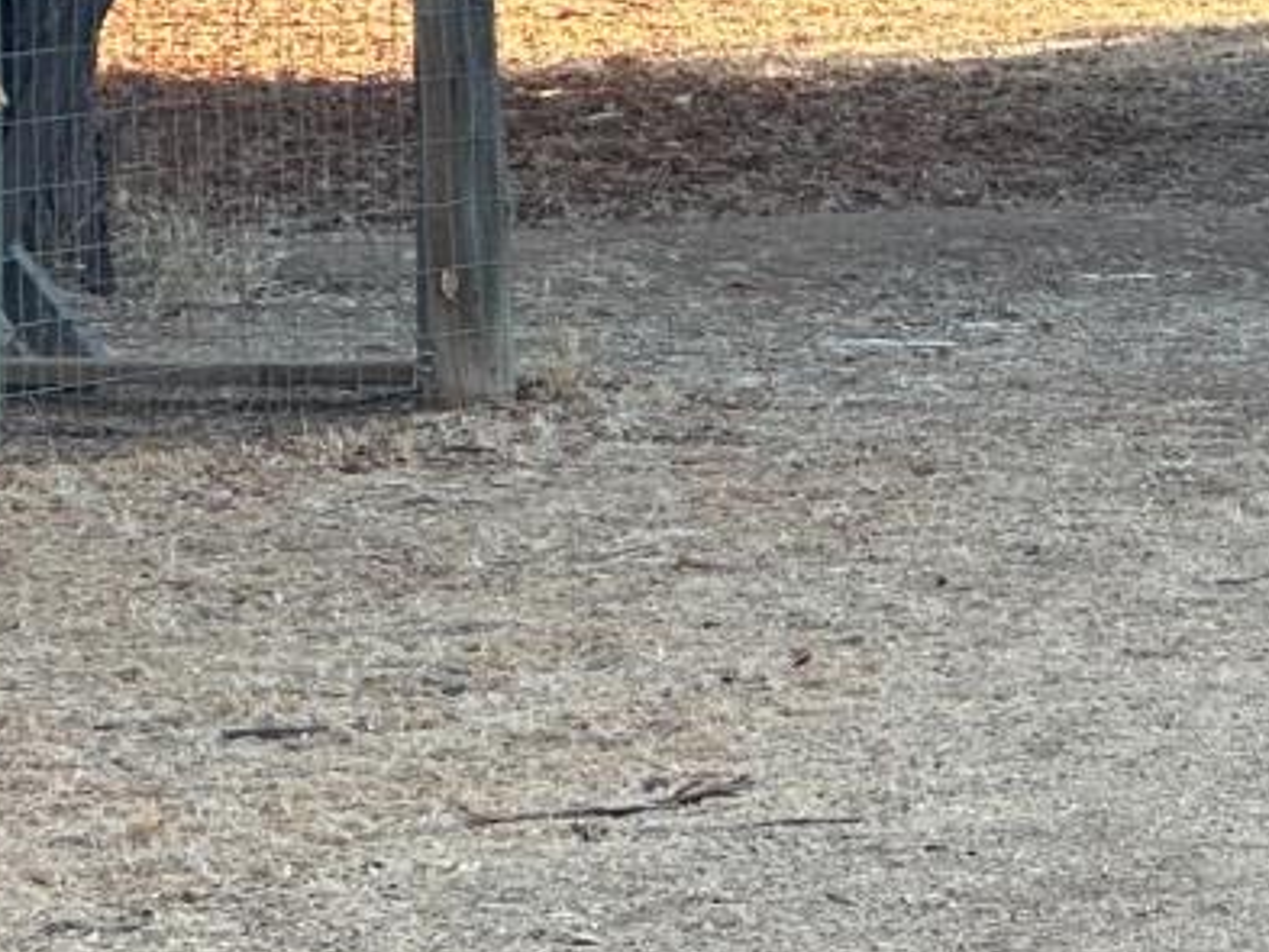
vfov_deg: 5.0
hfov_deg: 6.6
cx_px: 2012
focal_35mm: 294
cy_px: -760
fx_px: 10781
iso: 32
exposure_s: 1/153
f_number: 2.8
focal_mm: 9
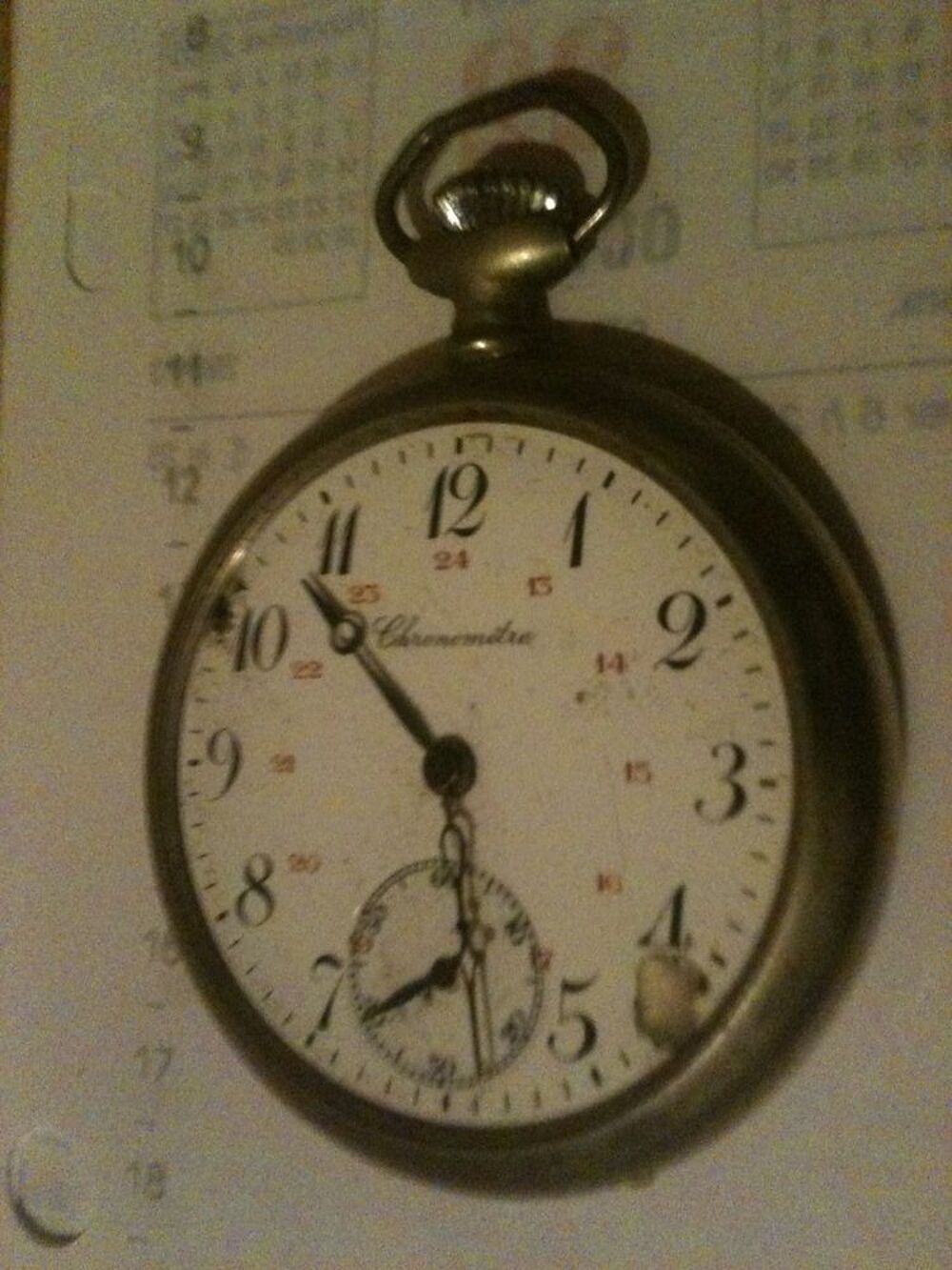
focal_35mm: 35
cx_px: 476
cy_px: 635
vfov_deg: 52.6
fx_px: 1283
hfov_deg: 40.7
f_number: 2.8
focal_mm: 3.85
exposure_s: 1/10
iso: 640
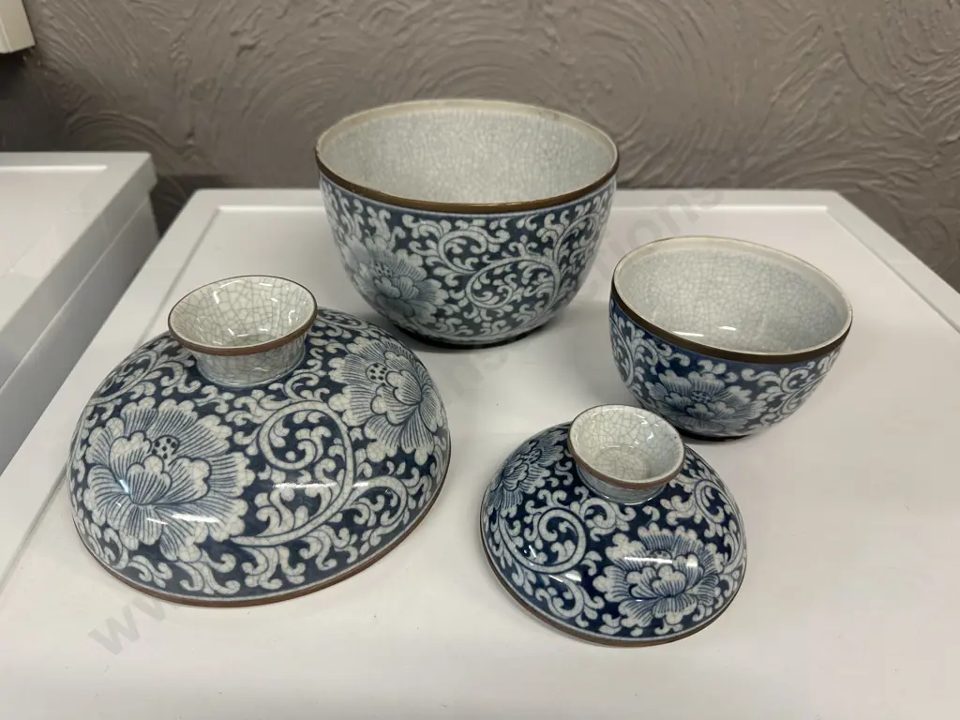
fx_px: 666
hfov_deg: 71.6
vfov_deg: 56.8
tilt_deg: -34.7
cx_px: 480
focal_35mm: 24
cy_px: 360
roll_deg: -1.2
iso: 125
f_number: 1.78
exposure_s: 1/50
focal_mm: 6.86
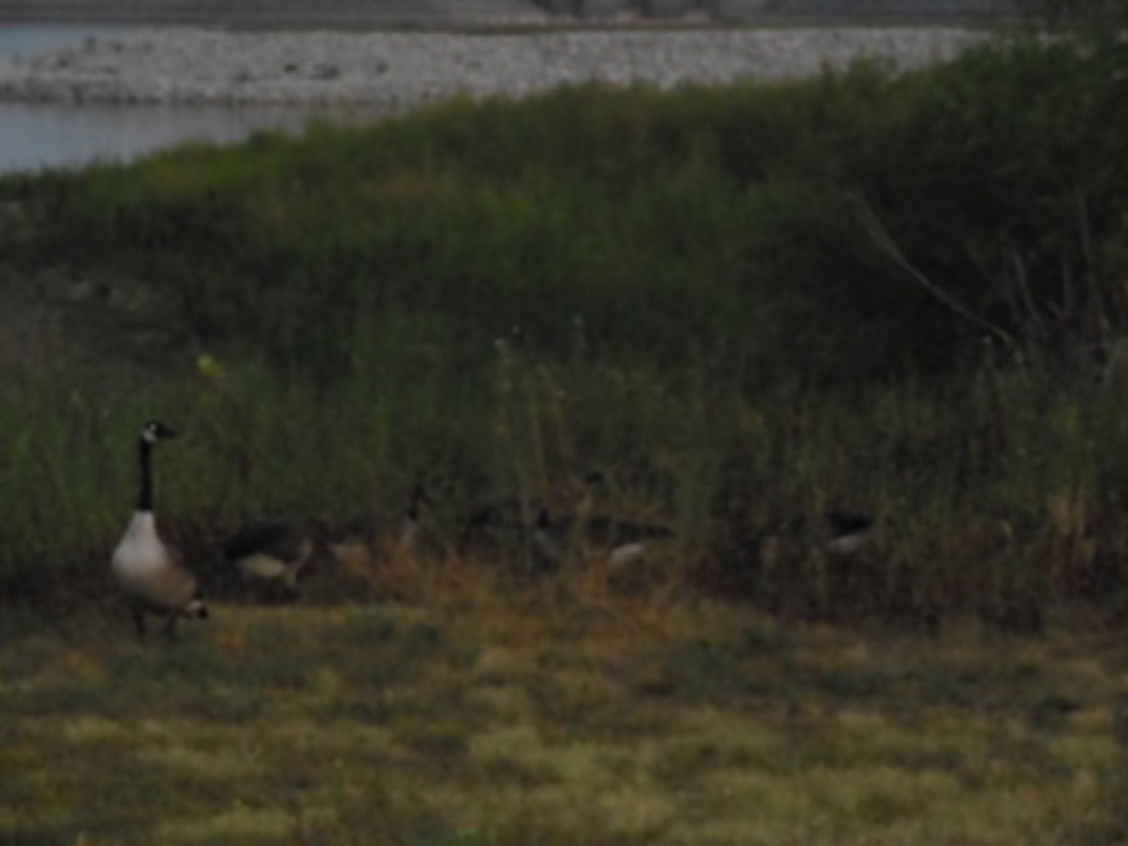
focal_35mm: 111
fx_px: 3616
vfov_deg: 13.3
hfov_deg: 17.7
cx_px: 564
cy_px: 423
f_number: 4.8
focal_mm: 19.7
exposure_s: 1/60
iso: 1600
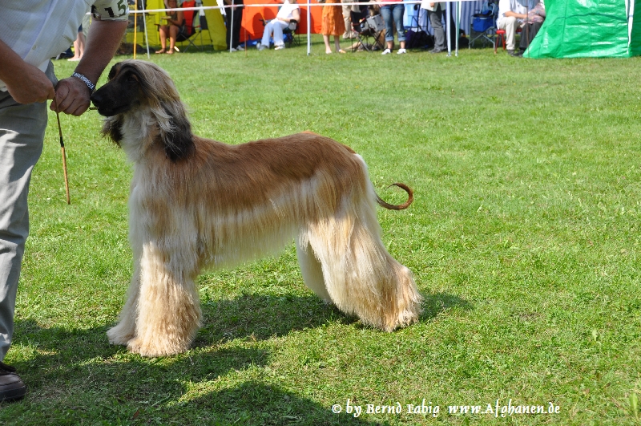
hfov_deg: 29.3
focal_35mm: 69
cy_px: 213
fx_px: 1227
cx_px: 320
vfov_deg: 19.7
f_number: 9
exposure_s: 1/320
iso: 200
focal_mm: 46
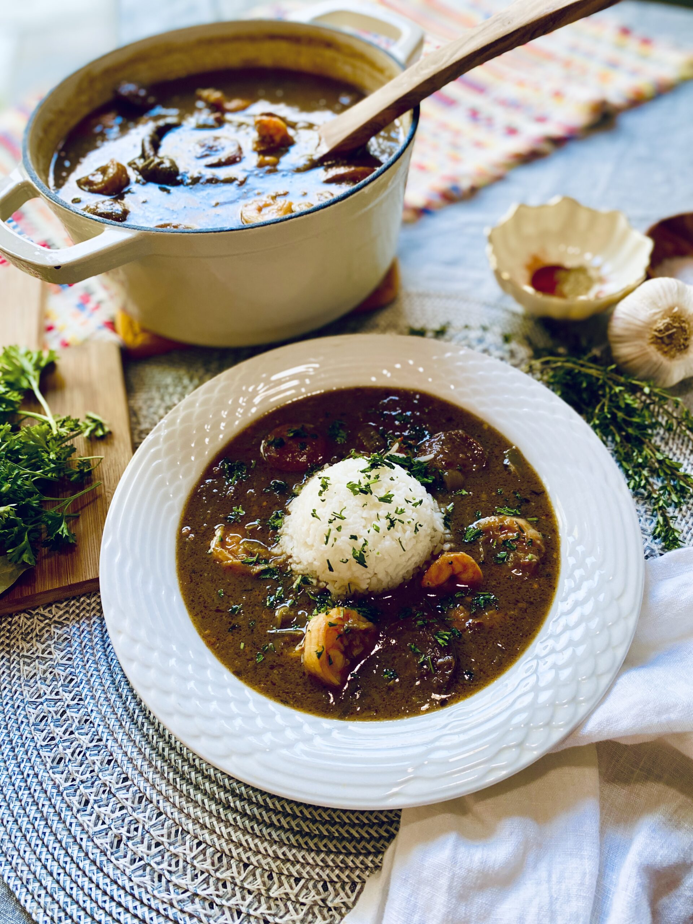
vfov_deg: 67.3
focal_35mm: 26
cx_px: 346
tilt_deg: -52.2
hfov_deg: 53.1
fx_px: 694
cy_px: 462
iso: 125
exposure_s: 1/60
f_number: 1.8
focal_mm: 4.25
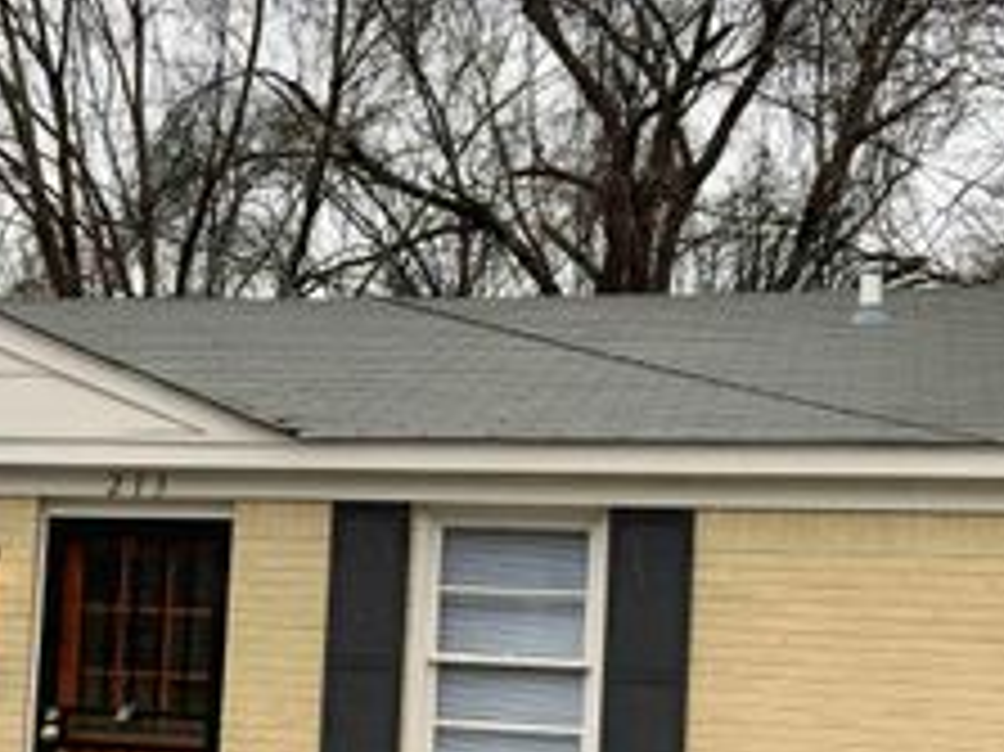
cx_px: 401
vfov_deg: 22.2
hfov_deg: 29.8
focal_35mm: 65
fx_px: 1884
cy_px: 624
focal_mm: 3
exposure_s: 1/192
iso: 16
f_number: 1.8
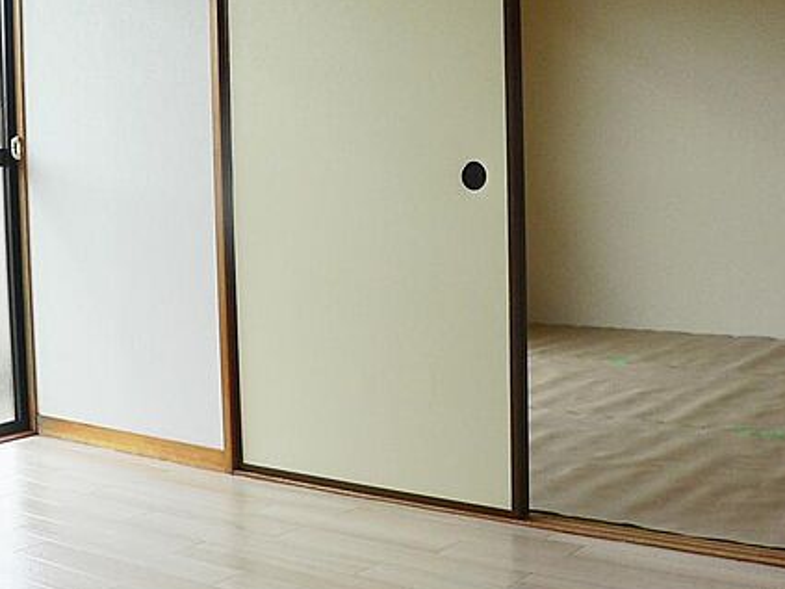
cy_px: 230
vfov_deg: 27.4
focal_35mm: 53
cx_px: 369
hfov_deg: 36.2
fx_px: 1202
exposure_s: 1/100
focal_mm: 4.6
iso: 80
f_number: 3.3
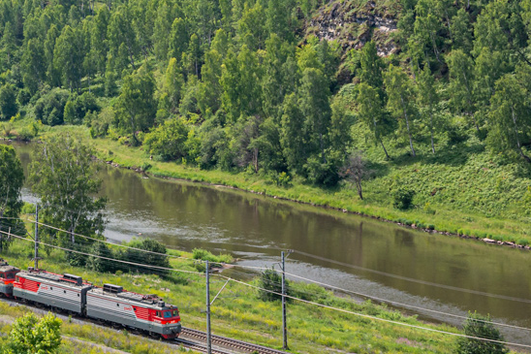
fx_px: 1696
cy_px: 80
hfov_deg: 16.7
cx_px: -174
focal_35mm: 115
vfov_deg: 11.9
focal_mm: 28
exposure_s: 1/500
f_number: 7.1
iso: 200
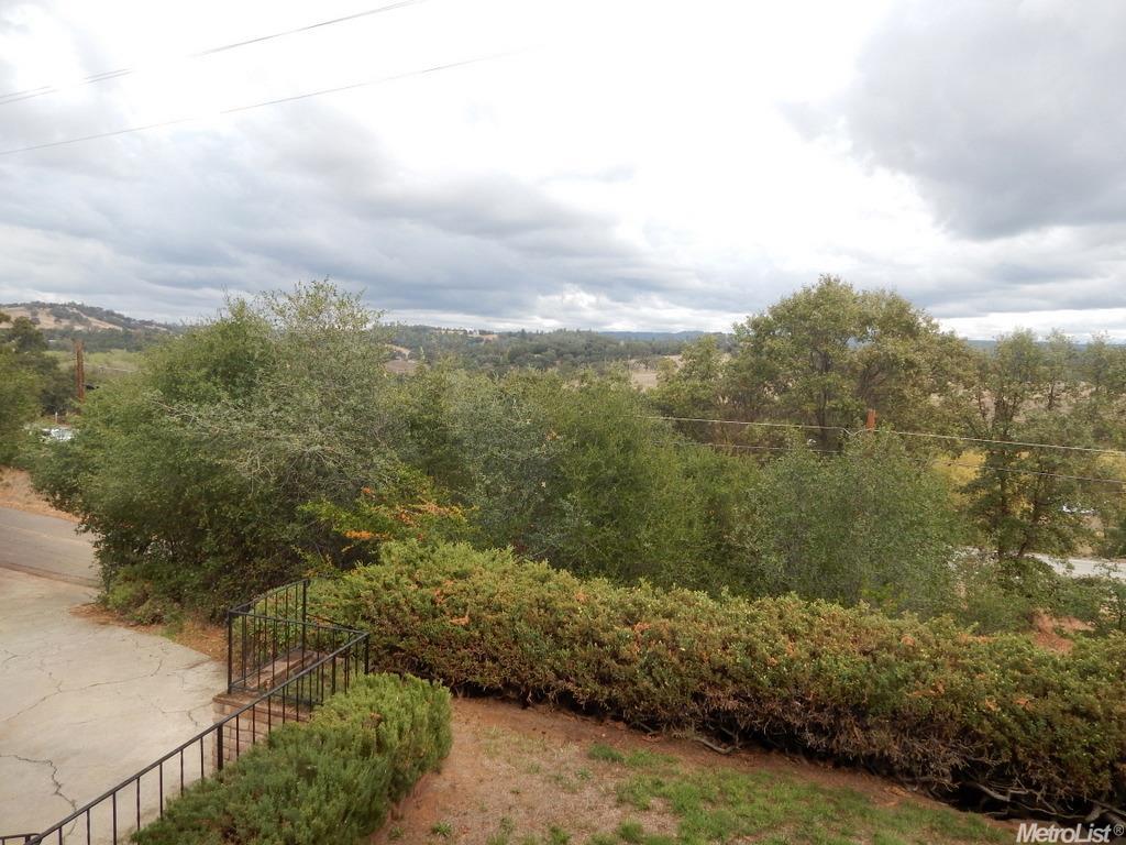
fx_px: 716
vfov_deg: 61.1
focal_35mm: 22
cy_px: 422
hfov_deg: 76.4
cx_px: 563
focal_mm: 4
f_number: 3
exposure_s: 1/250
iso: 125
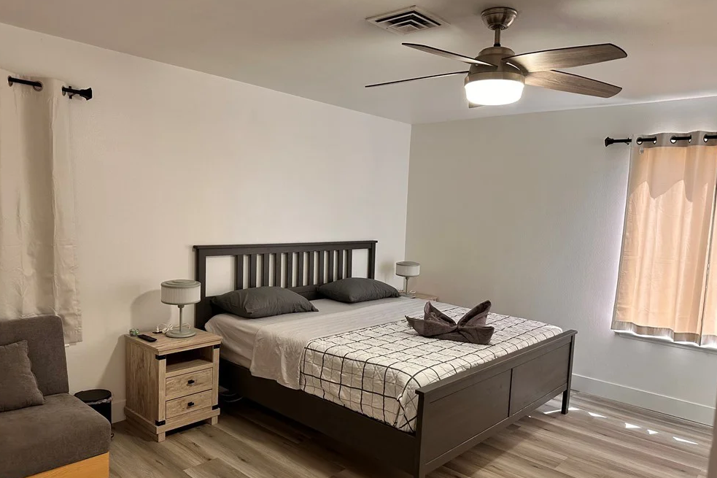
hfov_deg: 69.4
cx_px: 363
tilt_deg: -6.6
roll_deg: -2.7
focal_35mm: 26
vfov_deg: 49.5
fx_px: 518
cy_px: 261
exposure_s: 1/120
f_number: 1.78
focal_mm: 6.86
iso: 160
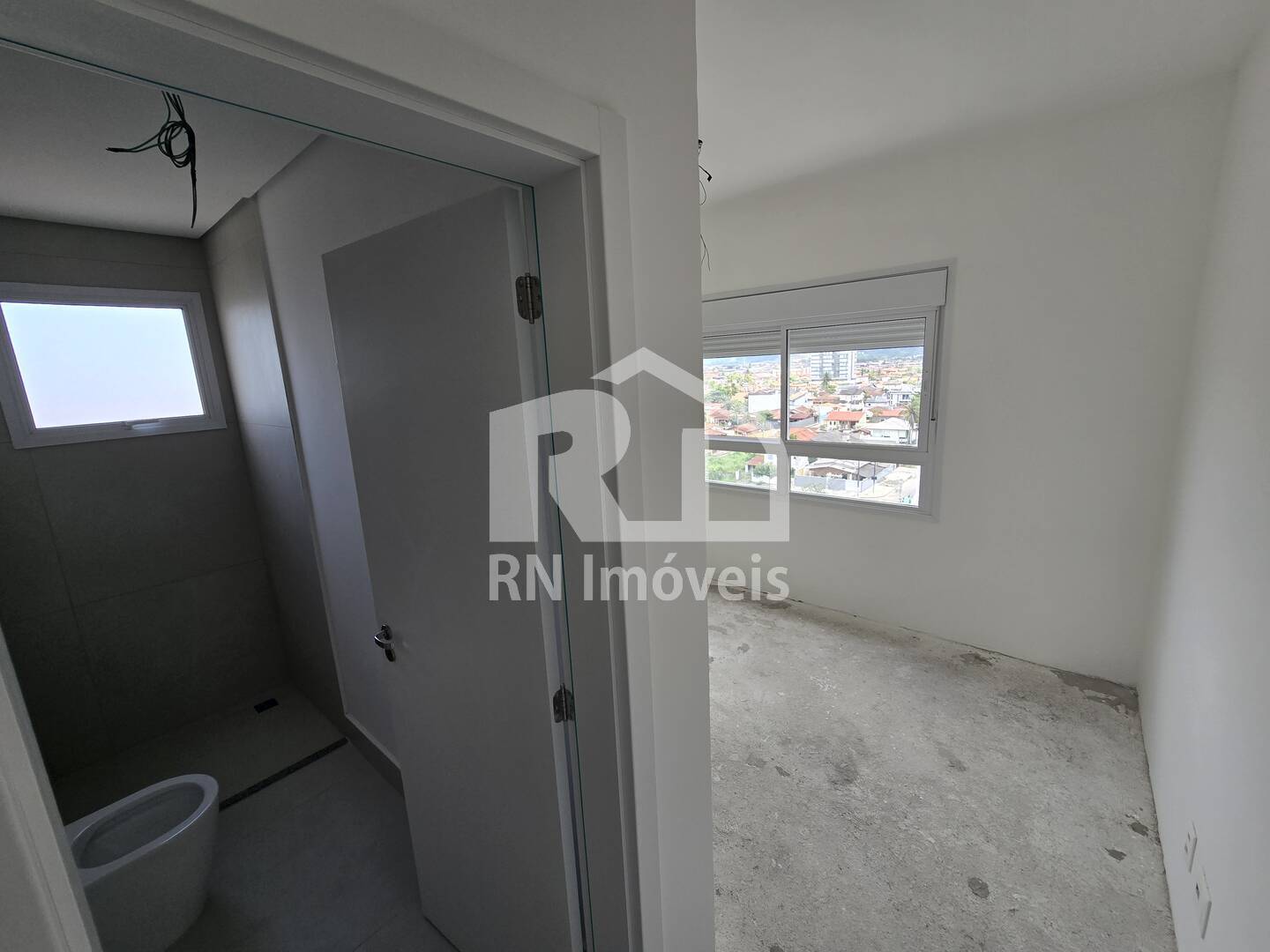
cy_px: 476
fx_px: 477
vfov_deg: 89.9
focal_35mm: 13
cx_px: 635
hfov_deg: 106.2
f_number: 2.2
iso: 50
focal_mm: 2.2
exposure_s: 1/309
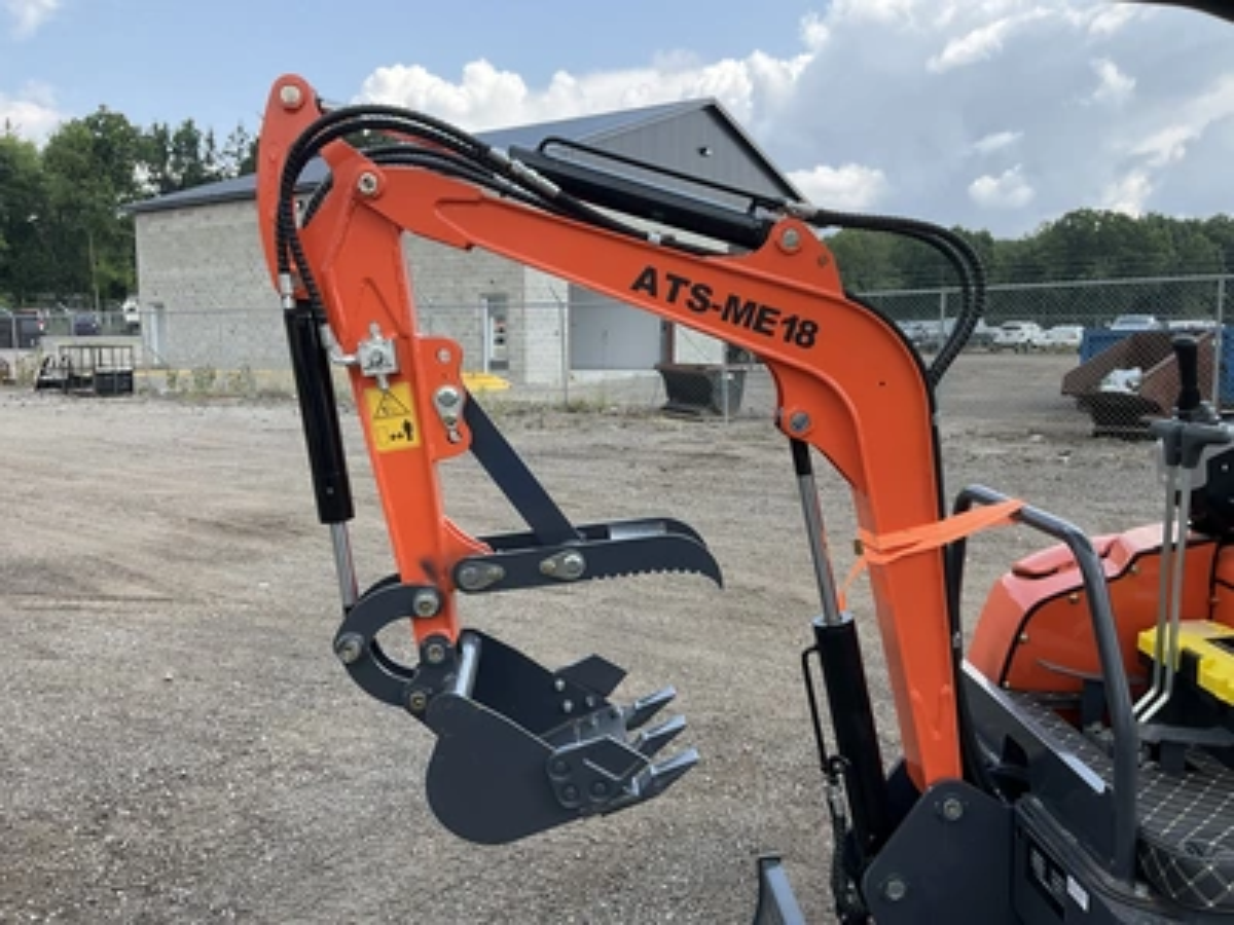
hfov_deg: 61.7
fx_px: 1034
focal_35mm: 29
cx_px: 617
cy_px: 462
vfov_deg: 48.2
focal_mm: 3
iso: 25
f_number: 1.8
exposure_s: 1/509
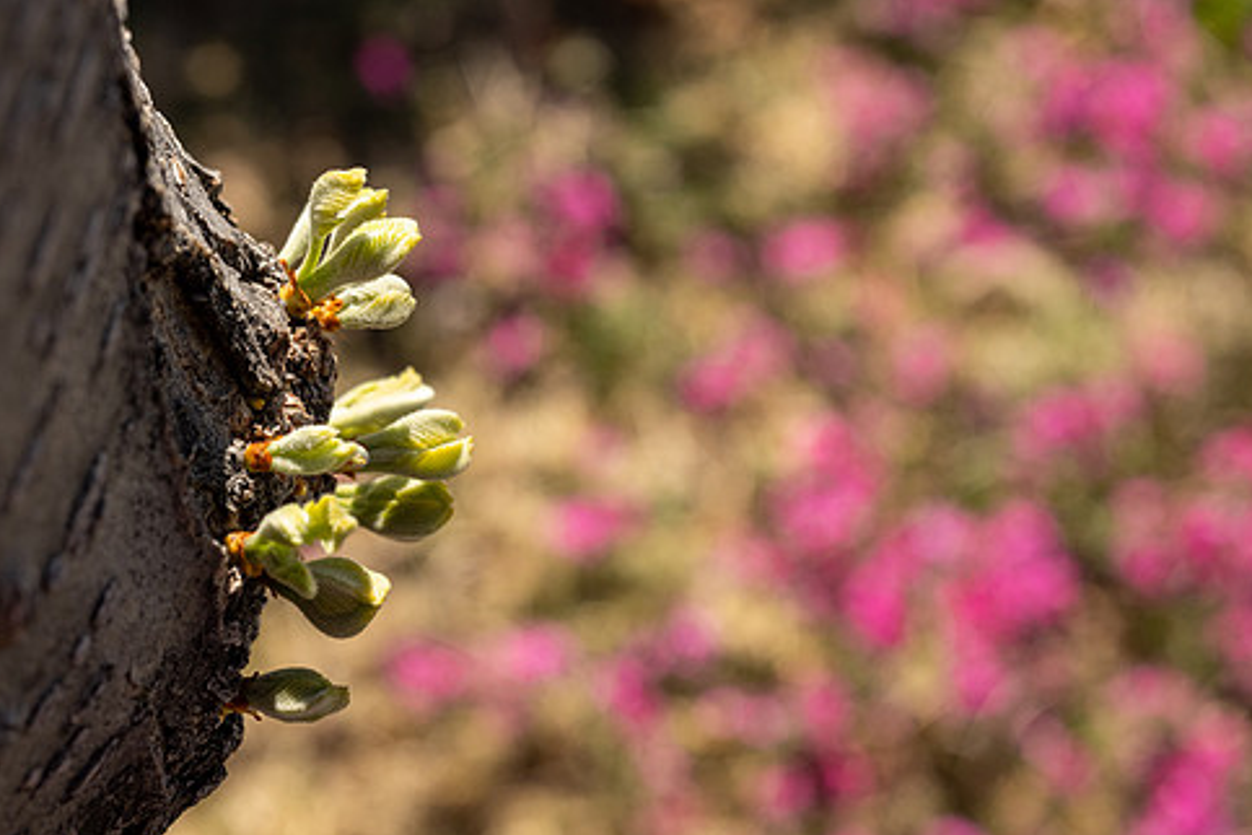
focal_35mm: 72
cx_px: 565
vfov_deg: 18.9
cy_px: 395
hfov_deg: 28.1
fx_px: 2504
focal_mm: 60
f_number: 11
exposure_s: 1/320
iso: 320
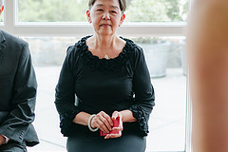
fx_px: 545
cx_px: 96
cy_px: 29
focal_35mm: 86
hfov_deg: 23.6
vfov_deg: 15.8
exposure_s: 1/1000
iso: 100
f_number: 1.4
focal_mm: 35
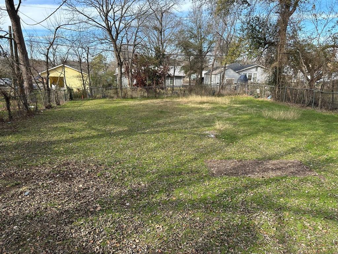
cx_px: 169
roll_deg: -1.0
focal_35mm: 24
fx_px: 234
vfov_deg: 56.8
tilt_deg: -12.4
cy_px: 127
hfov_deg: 71.6
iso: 80
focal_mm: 6.86
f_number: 1.78
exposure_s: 1/1144
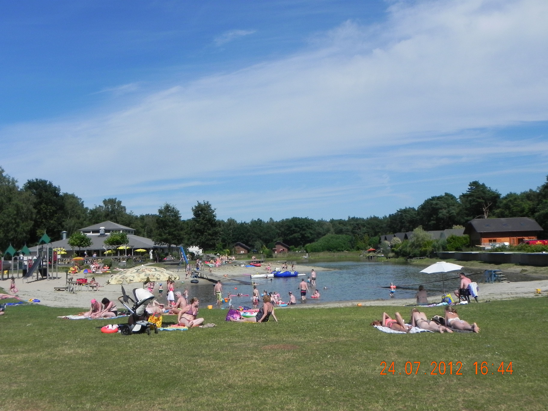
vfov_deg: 38.7
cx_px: 274
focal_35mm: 37
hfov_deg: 50.1
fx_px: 586
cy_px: 206
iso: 160
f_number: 8
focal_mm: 6.6
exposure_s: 1/677
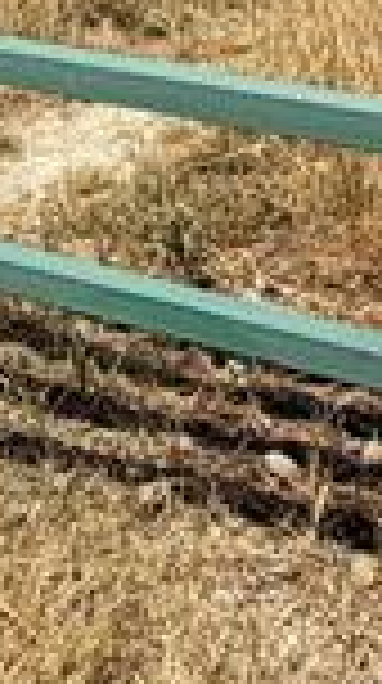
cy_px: -405
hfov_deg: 11.7
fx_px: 1863
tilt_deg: -1.8
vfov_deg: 18.0
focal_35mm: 103
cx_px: 94
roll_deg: +3.9
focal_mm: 2.22
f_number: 2.2
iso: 20
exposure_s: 1/1795
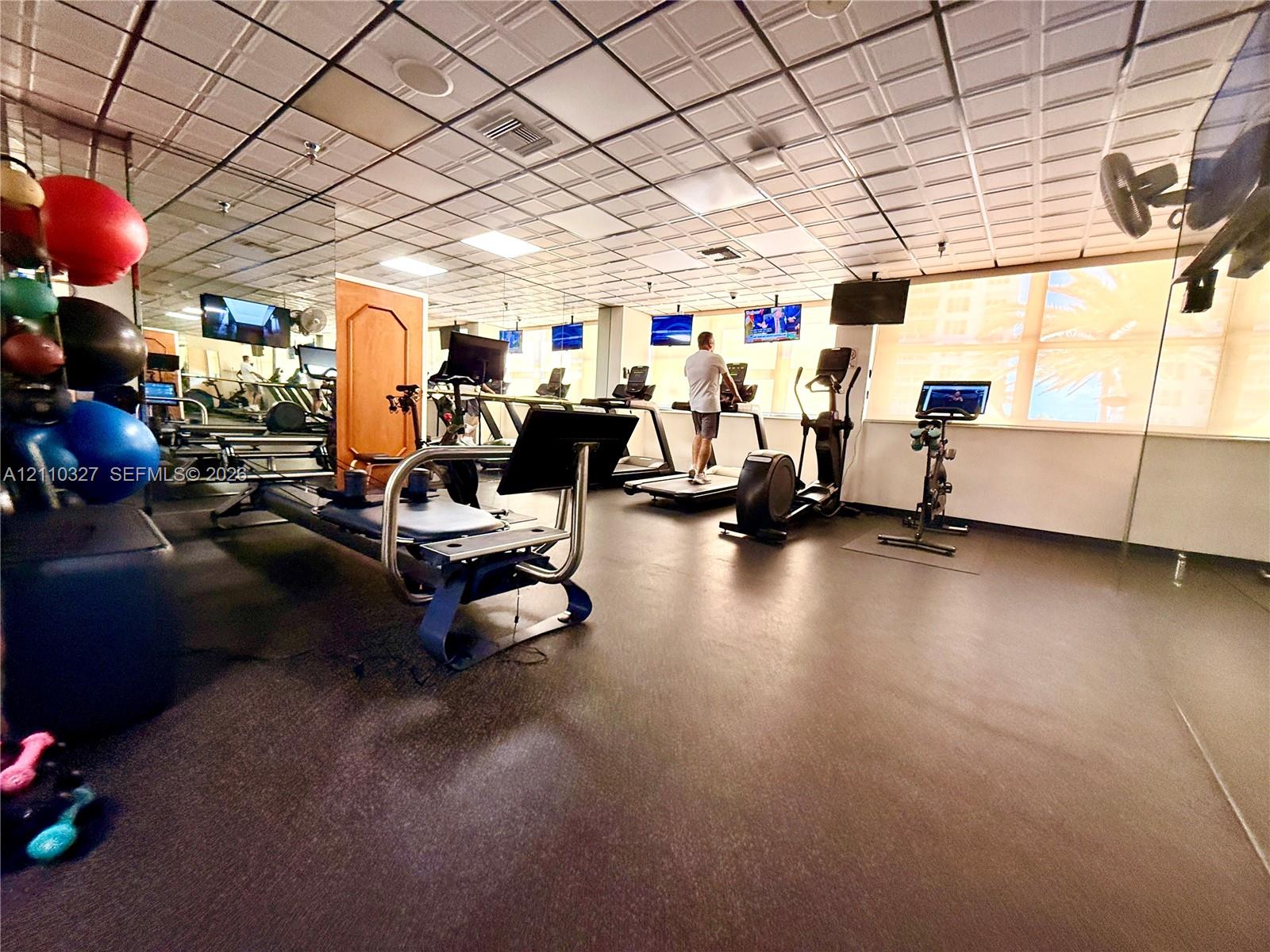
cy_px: 476
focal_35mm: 14
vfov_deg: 85.7
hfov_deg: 102.1
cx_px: 635
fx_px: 514
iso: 200
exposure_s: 1/99
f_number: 2.2
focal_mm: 2.22
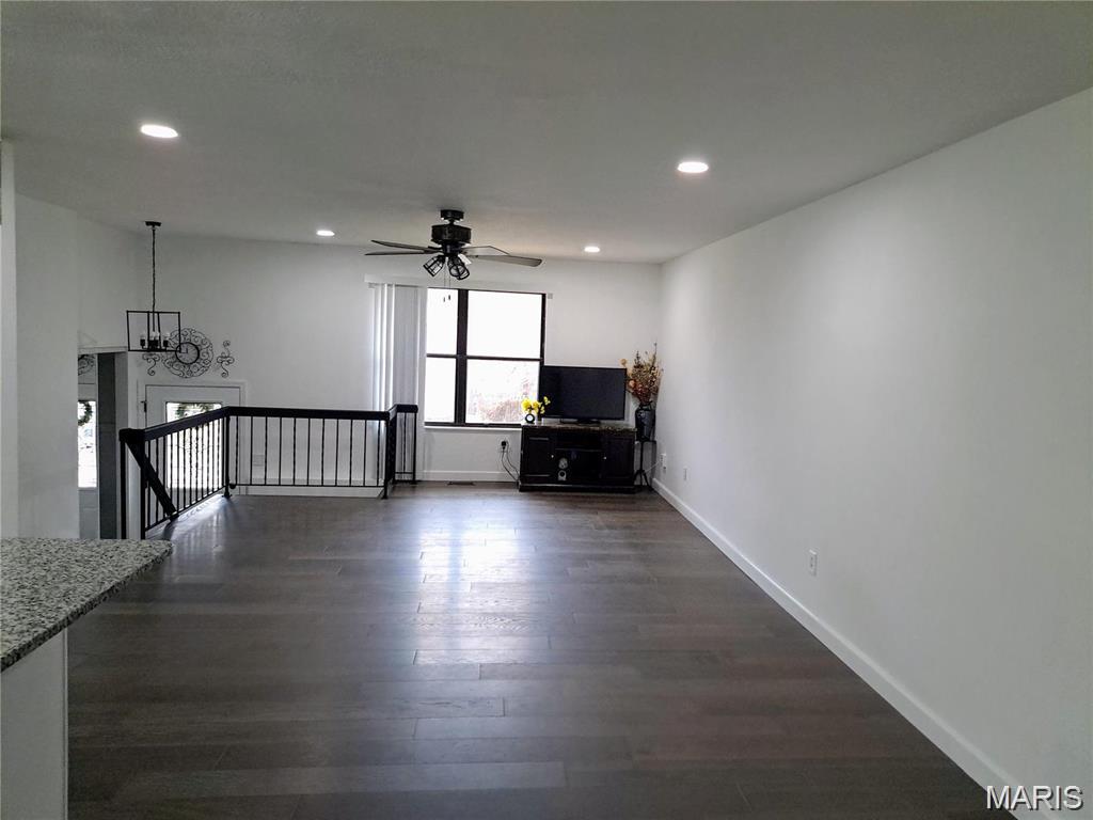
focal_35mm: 24
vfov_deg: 56.8
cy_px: 410
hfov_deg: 71.6
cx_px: 546
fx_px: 758
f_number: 1.8
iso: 640
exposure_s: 1/147
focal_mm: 5.23
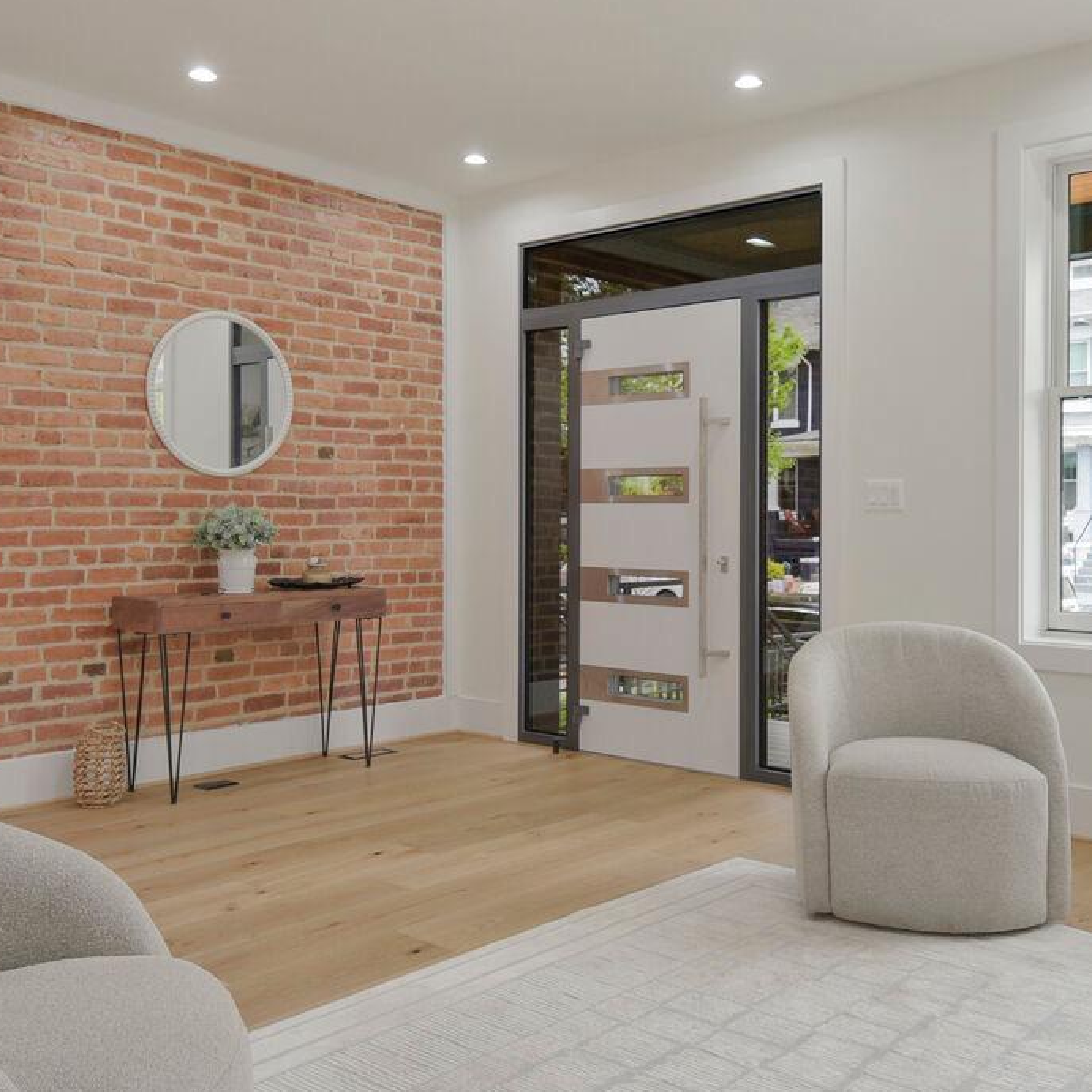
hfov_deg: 48.4
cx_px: 558
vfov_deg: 48.4
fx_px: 1213
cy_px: 570
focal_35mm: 34
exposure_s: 1/4
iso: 400
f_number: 8
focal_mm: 16
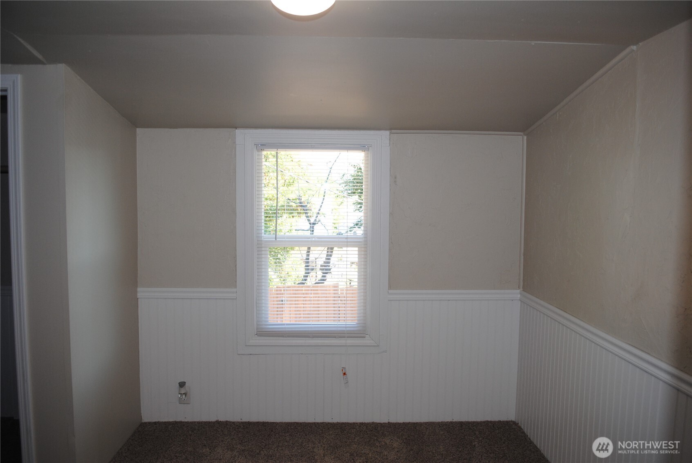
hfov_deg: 67.3
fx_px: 520
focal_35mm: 27
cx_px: 346
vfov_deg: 48.0
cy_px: 232
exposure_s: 1/60
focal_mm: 18
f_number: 3.5
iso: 200
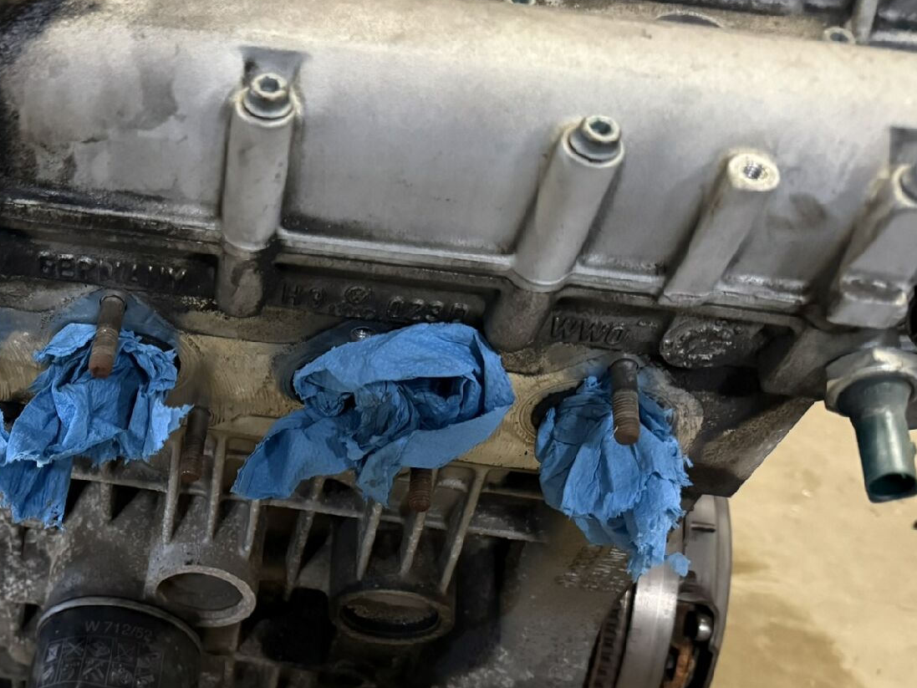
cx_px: 161
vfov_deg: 33.6
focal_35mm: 42
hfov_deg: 42.4
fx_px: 1113
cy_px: 529
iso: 1000
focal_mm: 6.76
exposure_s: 1/30
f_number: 1.78
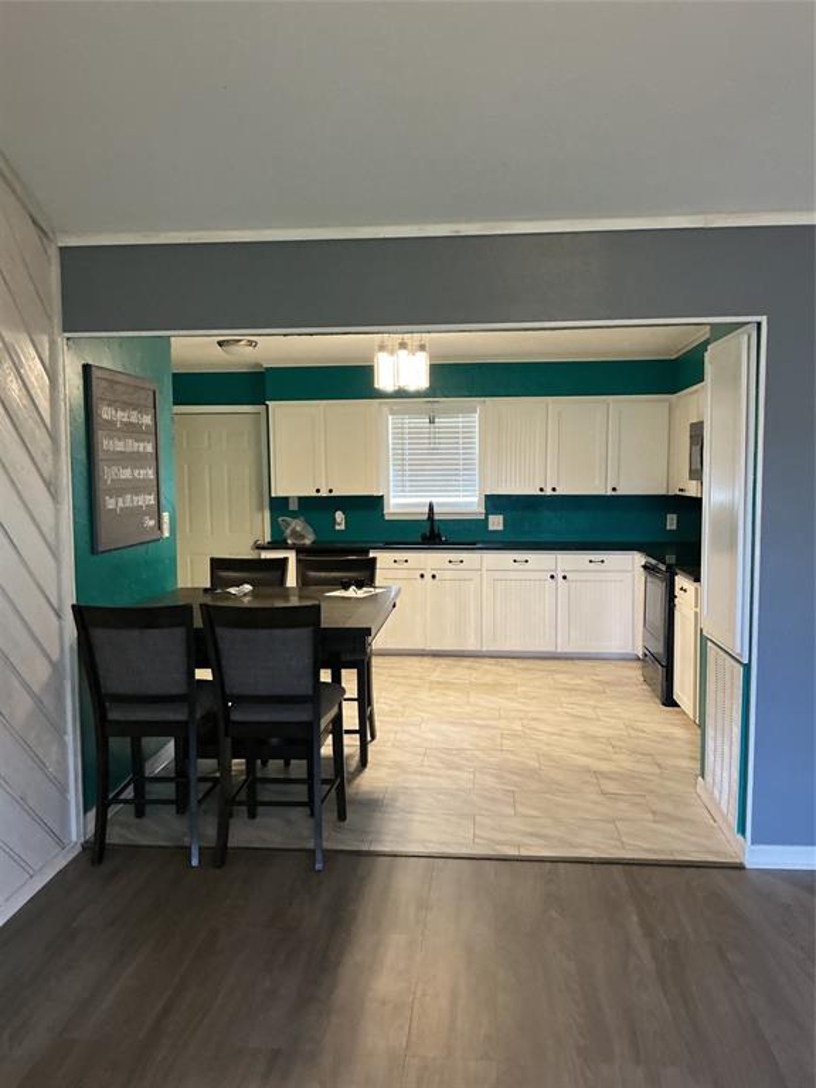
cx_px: 408
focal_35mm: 29
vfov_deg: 61.7
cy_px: 544
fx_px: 911
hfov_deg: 48.2
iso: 200
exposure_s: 1/40
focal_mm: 3
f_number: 1.8
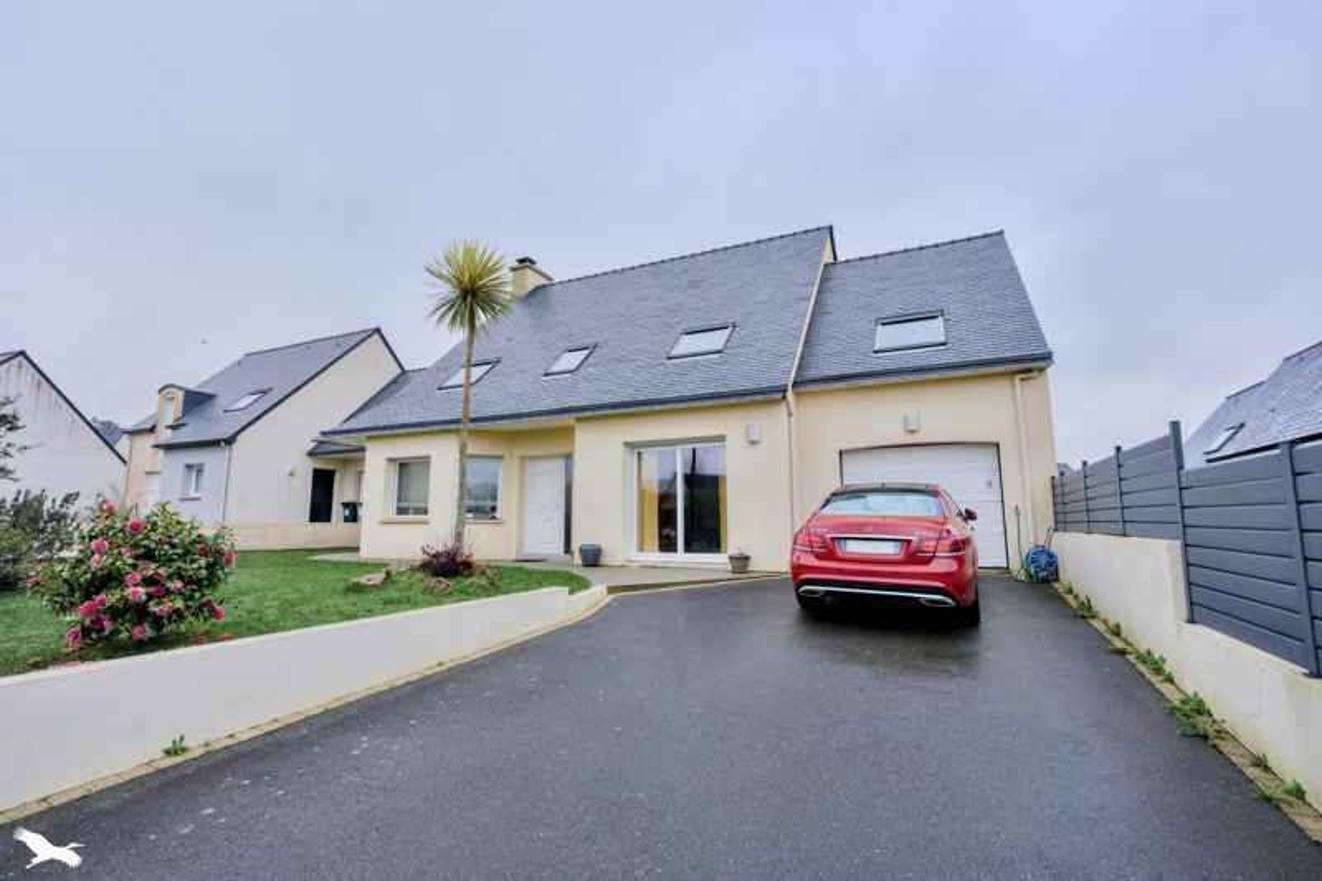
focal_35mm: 16
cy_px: 440
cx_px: 661
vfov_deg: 73.7
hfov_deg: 96.7
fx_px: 587
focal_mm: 16
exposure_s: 1/1600
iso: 800
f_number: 8
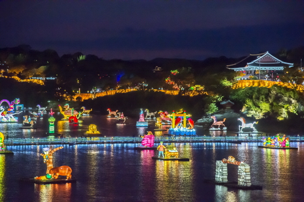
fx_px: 886
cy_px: 101
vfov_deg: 13.0
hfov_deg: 19.5
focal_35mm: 105
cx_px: 152
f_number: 5
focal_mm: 105
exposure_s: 1/200
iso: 8000
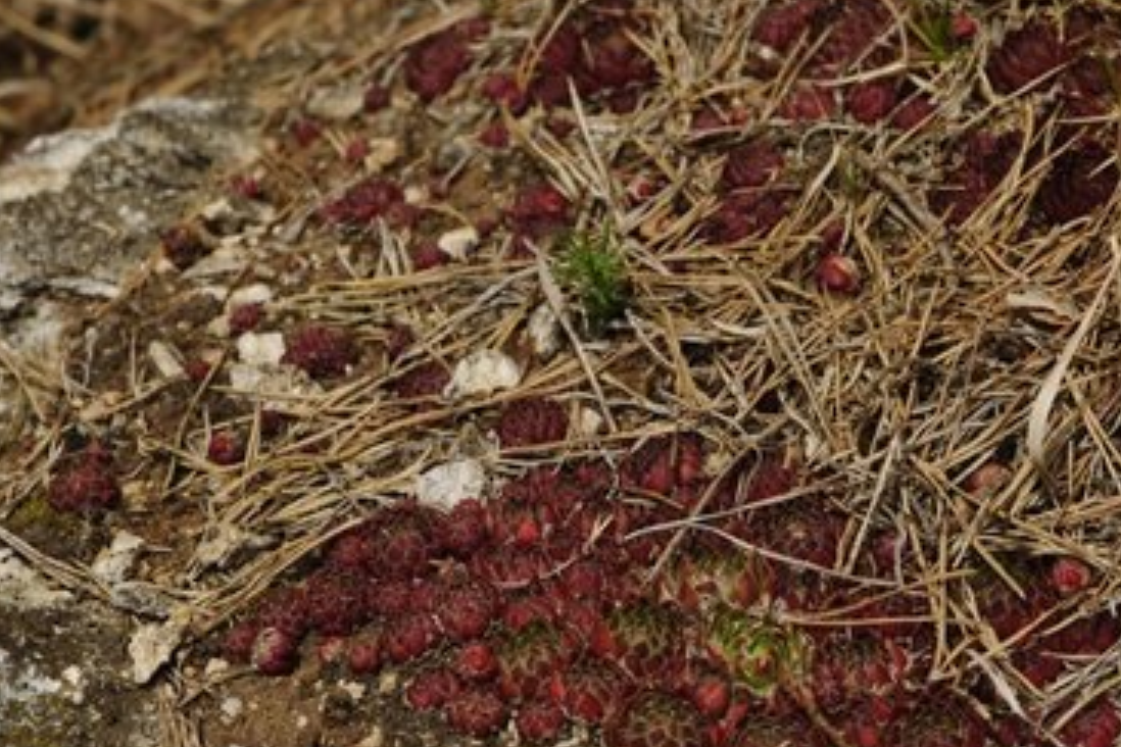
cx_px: 698
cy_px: 453
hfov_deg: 12.2
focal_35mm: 168
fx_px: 5220
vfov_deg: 8.2
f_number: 9
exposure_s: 1/200
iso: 100
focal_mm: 85
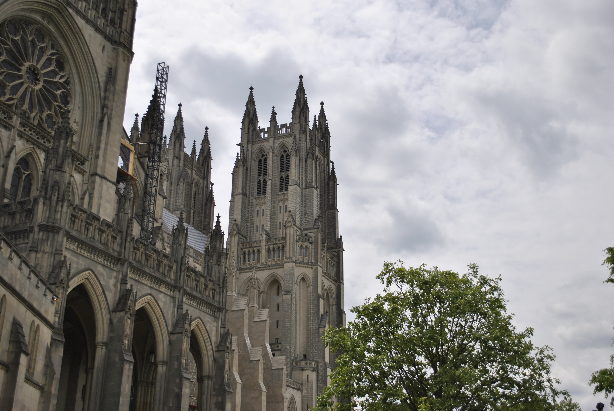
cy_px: 206
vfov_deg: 32.0
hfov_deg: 46.3
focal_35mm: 42
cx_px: 307
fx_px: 717
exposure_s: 1/1600
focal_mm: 28
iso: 100
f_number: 4.5
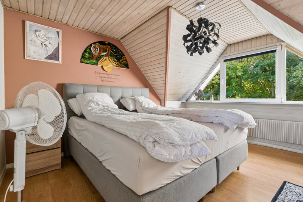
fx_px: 139
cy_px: 101
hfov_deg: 95.0
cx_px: 152
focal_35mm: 16
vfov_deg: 72.0
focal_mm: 11
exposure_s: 1/5
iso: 200
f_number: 8
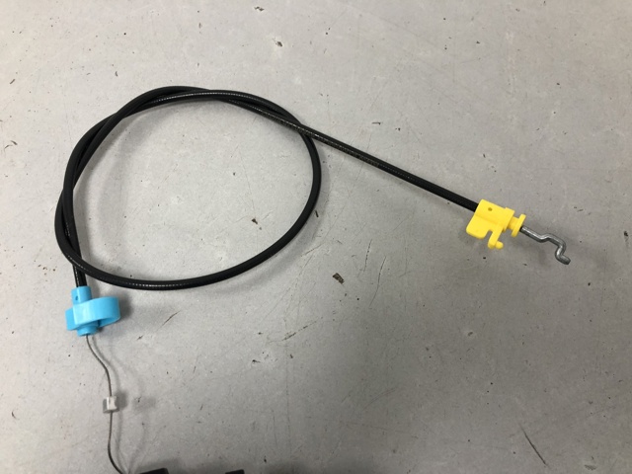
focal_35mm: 28
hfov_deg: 63.4
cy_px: 237
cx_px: 316
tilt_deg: -67.5
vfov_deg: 49.7
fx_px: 511
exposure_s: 1/33
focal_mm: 4
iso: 40
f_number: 1.8
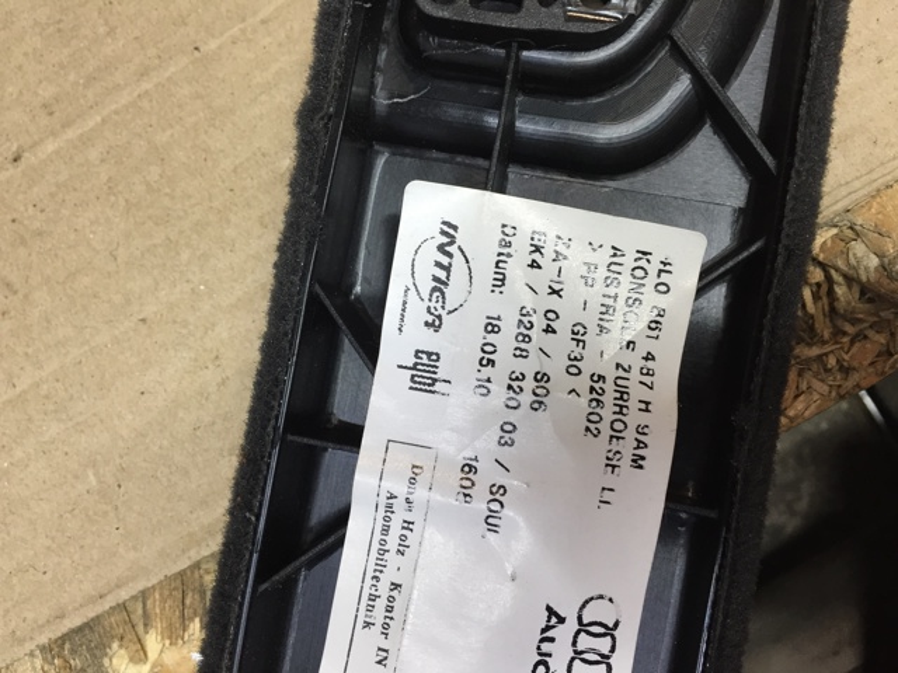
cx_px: 449
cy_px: 336
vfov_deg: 48.2
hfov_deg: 61.7
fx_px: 752
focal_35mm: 29
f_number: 2.2
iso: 50
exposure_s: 1/33
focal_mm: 4.15
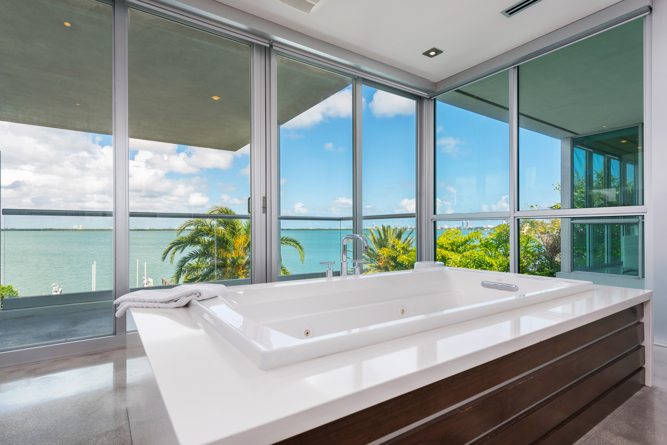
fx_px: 352
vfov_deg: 64.6
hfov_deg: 86.9
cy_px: 222
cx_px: 334
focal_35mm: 19
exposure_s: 1/160
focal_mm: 19
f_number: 8
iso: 250
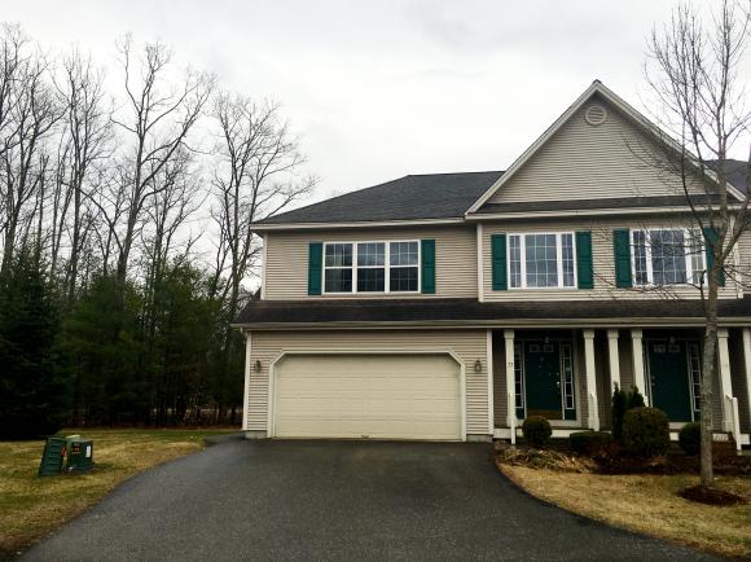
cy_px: 281
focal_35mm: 29
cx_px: 376
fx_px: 629
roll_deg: -0.8
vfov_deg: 48.2
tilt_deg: +11.3
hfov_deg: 61.7
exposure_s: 1/289
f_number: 2.2
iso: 25
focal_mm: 4.15
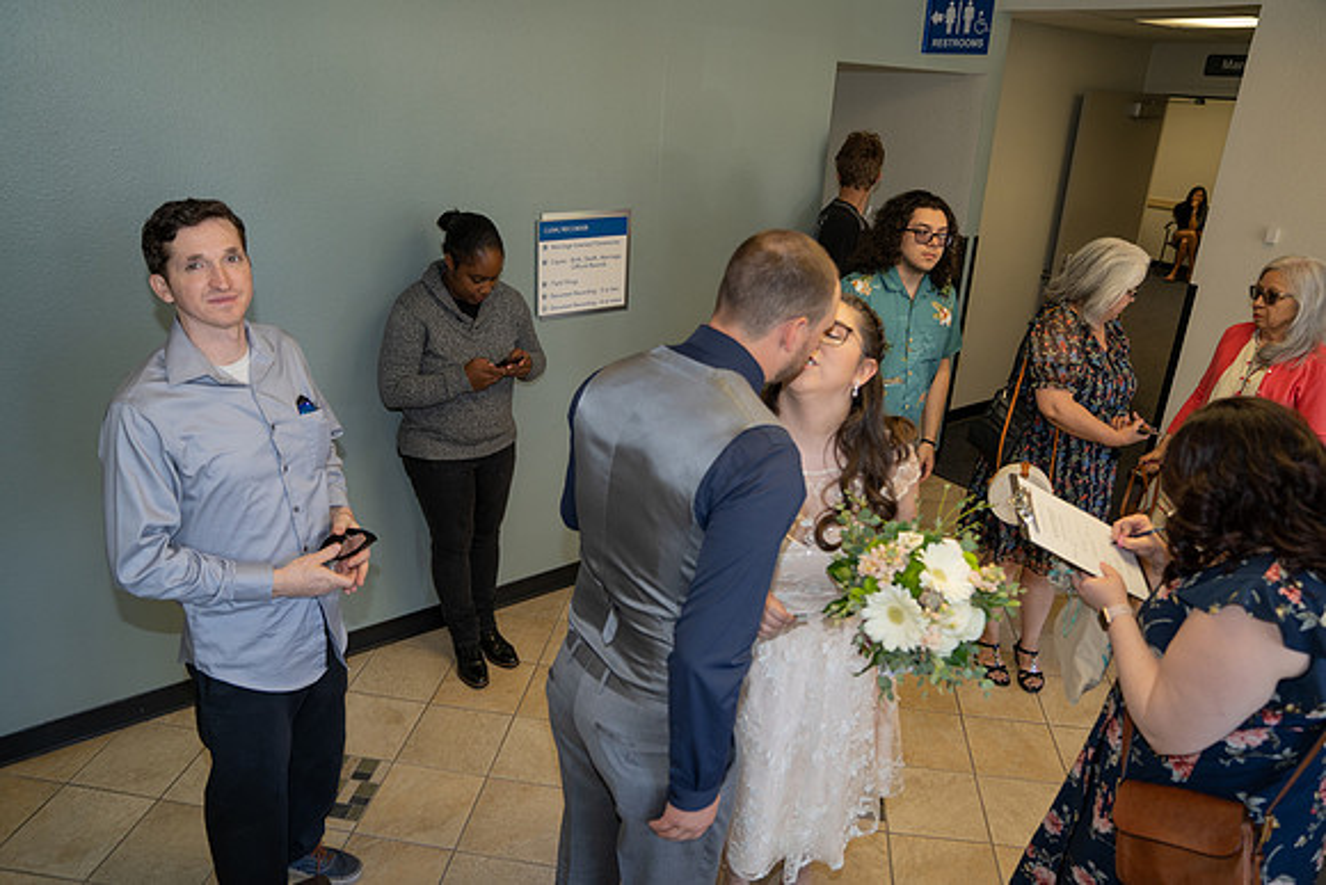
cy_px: 442
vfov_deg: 53.2
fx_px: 884
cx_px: 663
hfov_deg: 73.7
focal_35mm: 24
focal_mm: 24
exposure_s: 1/250
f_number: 2.8
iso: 640
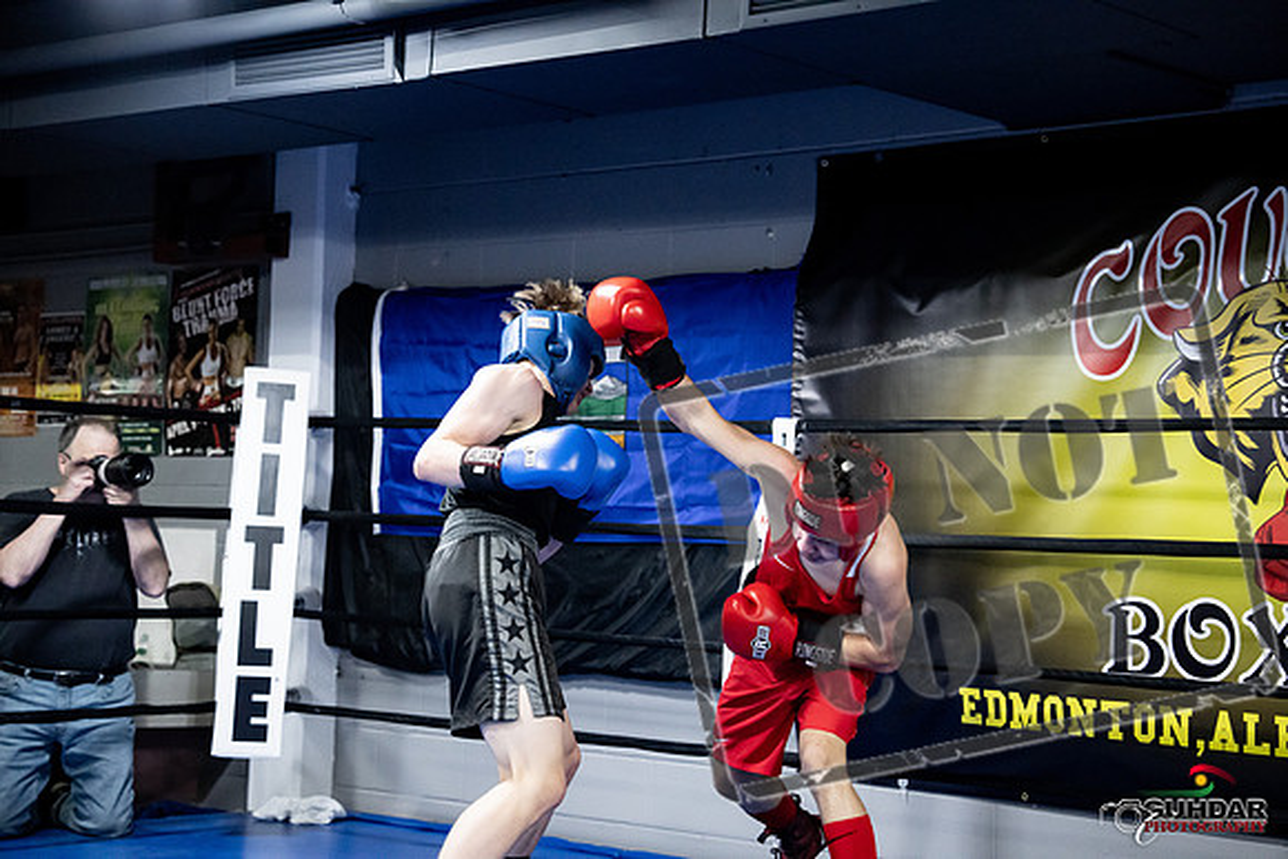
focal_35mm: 69
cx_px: 644
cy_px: 430
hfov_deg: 29.2
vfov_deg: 19.7
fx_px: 2469
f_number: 2.8
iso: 10000
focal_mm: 69
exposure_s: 1/1000
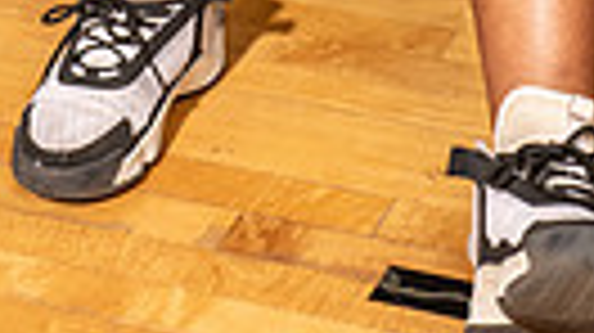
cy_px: -554
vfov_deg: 6.4
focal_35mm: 178
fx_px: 2801
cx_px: 333
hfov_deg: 12.1
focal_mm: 50
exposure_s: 1/320
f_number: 6.3
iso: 320
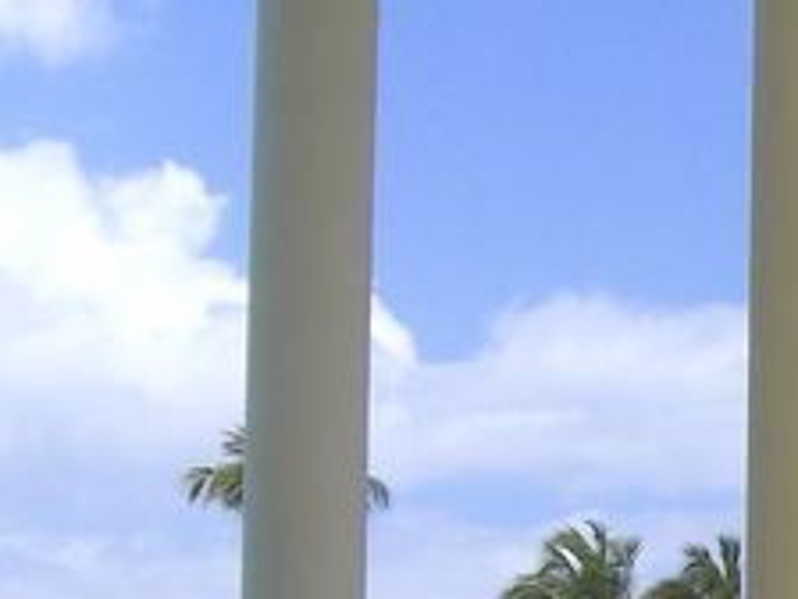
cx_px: 1226
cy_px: 884
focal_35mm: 174
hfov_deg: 10.9
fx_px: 4011
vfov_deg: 8.4
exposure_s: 1/160
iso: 64
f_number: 8
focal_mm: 6.2
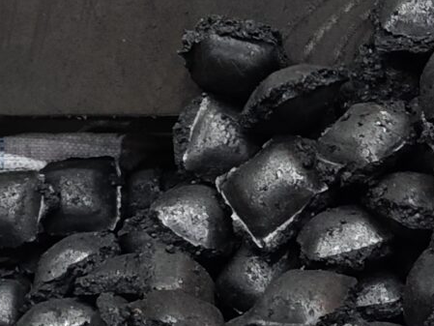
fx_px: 1643
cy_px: 44
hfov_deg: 14.4
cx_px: 557
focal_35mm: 131
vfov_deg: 11.3
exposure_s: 1/50
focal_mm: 6.55
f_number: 1.6
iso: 80
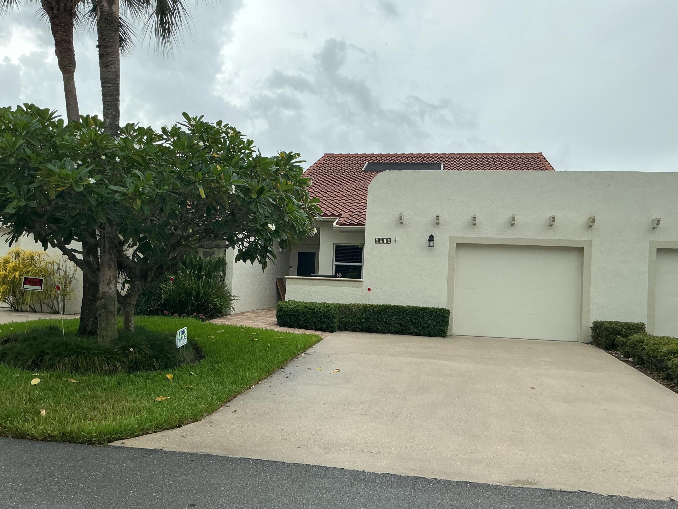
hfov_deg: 60.0
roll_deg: -2.3
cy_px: 257
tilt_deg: +1.9
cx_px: 333
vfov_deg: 46.8
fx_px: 588
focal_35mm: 30
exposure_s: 1/482
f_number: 1.8
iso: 25
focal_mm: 3
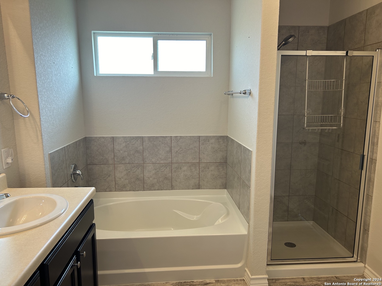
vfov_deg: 53.1
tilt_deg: -10.3
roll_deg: +0.2
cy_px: 143
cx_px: 191
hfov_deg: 67.3
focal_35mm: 26
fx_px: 287
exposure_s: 1/120
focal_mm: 5.7
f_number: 1.5
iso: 100
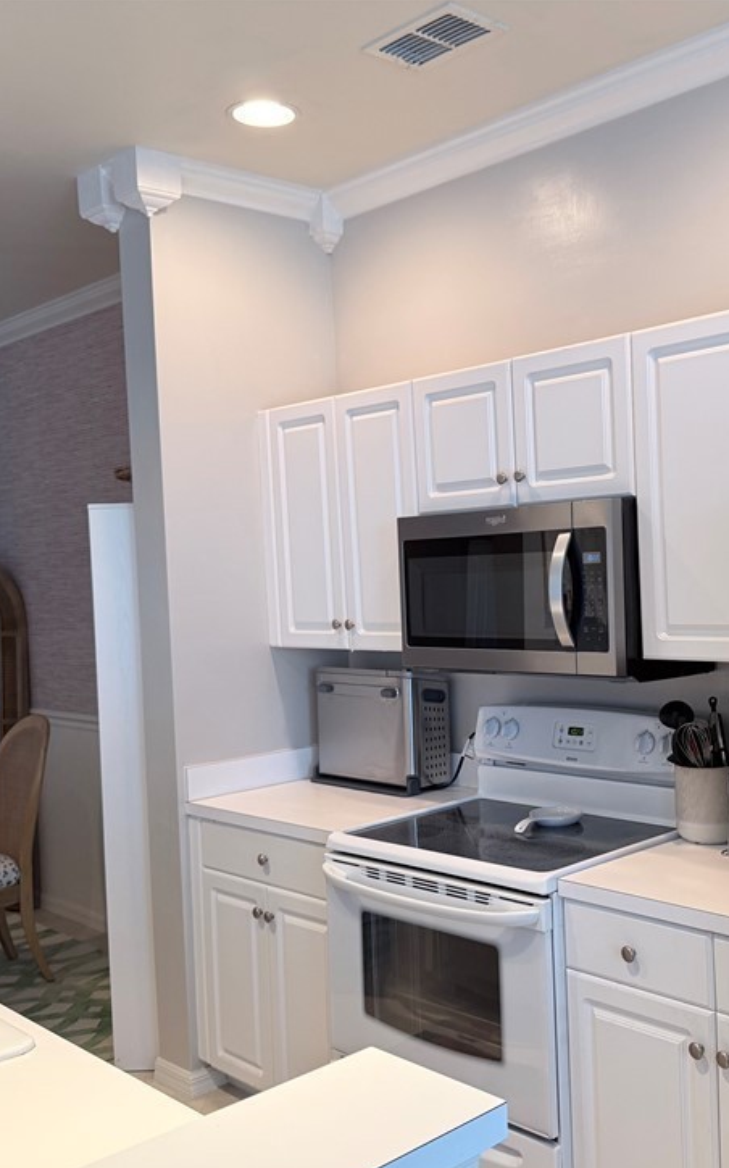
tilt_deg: -1.0
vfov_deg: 54.0
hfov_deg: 34.9
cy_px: 616
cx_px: 503
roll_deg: +2.3
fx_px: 1145
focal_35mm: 36
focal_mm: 6.76
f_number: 1.78
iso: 160
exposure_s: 1/60
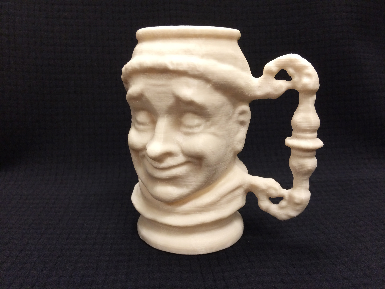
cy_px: 144
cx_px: 192
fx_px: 323
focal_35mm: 29
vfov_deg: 48.2
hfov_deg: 61.7
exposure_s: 1/30
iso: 160
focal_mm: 4.15
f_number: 2.2
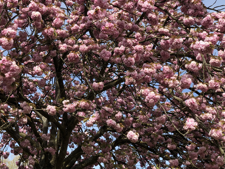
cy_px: 86
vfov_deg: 21.9
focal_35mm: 67
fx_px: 435
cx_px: 92
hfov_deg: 28.9
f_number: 2.4
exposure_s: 1/578
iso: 16
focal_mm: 6
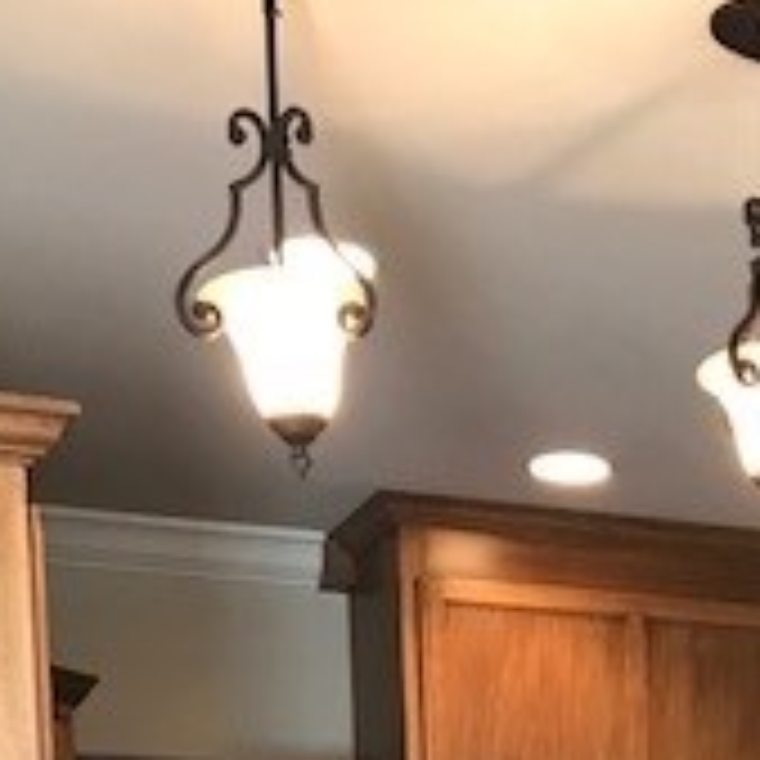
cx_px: 908
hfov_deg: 17.6
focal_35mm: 94
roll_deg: +0.7
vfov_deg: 15.8
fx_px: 2335
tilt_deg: -5.9
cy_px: 1363
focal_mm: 3.99
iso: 40
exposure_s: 1/17
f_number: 1.8
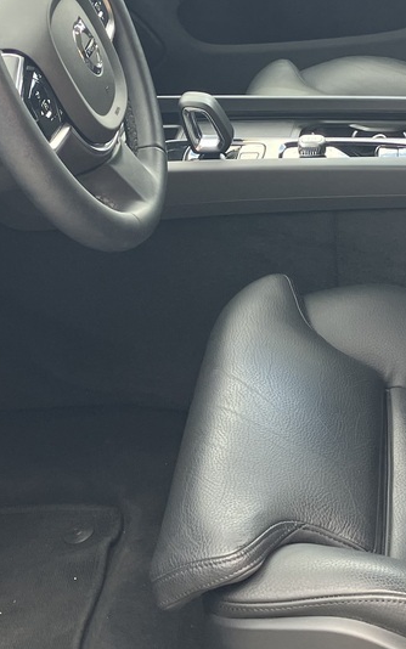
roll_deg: +0.8
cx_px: 269
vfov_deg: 25.7
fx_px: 1416
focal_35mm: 80
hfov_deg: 16.3
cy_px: 208
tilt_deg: -26.8
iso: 32
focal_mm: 3.99
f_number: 1.8
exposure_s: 1/100
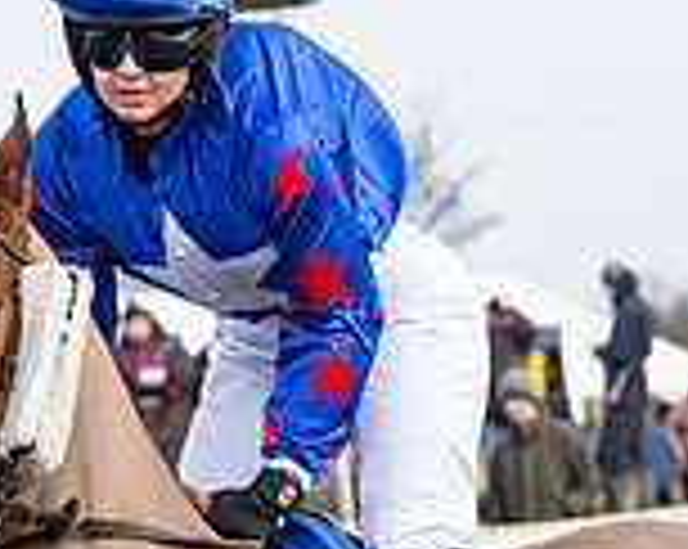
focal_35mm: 523
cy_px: 720
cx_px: 227
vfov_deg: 2.9
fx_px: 10636
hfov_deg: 3.7
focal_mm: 84
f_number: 5
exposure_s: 1/1600
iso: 800
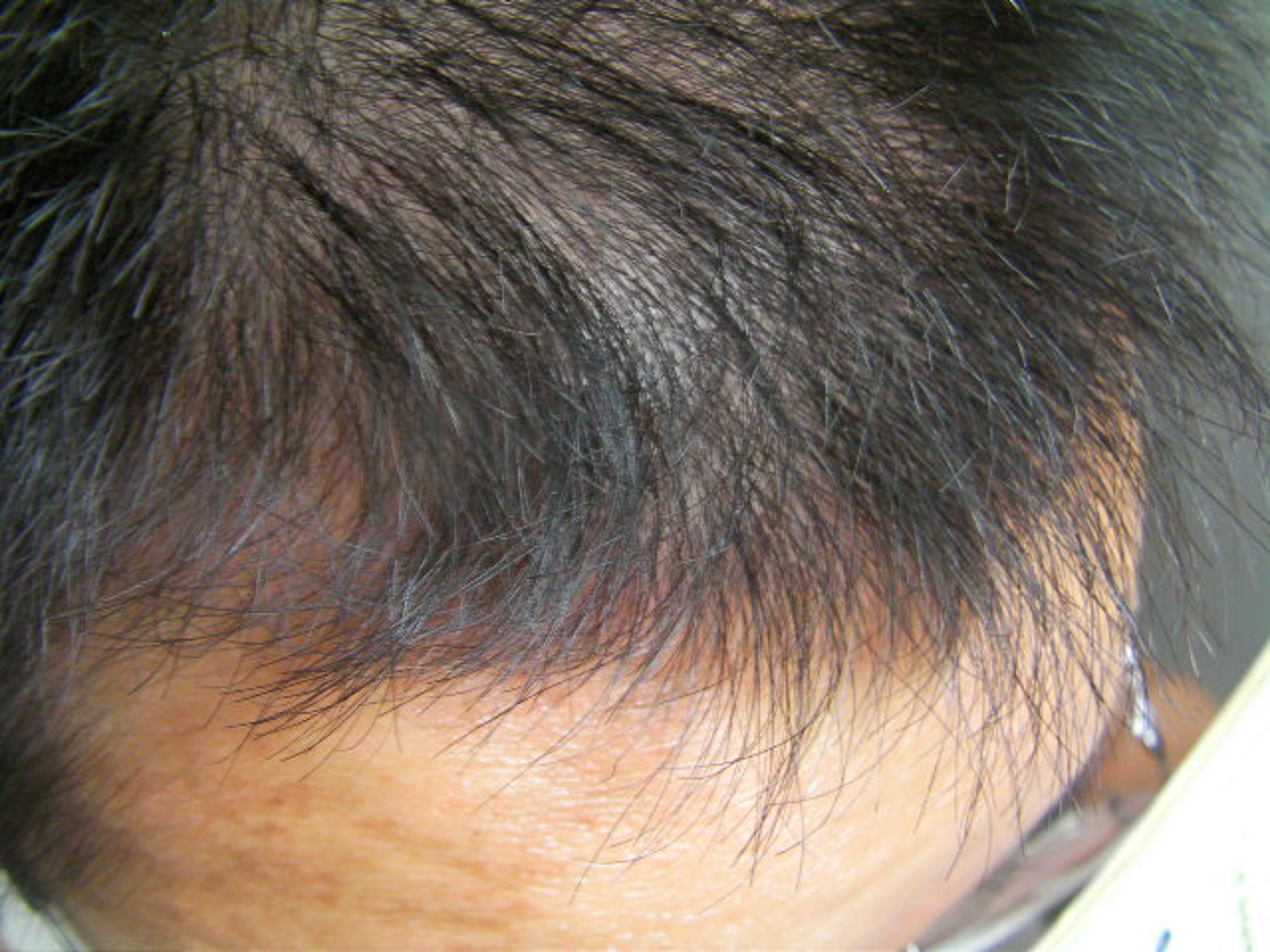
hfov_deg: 49.0
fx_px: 1394
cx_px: 635
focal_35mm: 38
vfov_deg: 37.7
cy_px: 476
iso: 200
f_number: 3.5
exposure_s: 1/16
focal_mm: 6.8
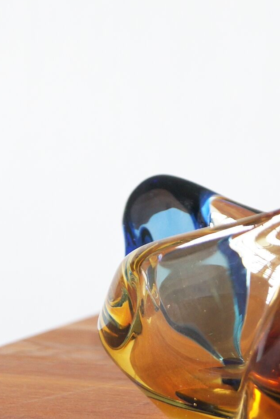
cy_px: 89
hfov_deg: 8.6
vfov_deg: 12.9
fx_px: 1854
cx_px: 221
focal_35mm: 159
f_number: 5.6
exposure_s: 1/6
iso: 400
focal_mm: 50
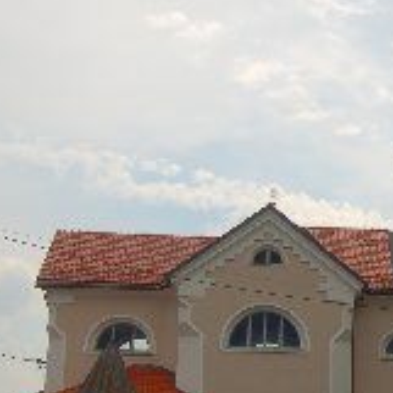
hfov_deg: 19.9
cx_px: 370
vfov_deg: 20.4
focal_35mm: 85
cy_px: 226
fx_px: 1092
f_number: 10
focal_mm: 24
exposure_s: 1/500
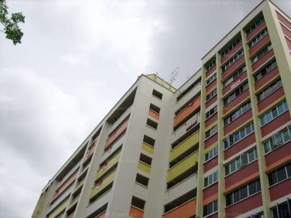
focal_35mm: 35
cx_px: 146
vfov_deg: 40.7
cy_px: 109
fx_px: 294
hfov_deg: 52.6
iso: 50
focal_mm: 5.95
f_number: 5.8
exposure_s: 1/594
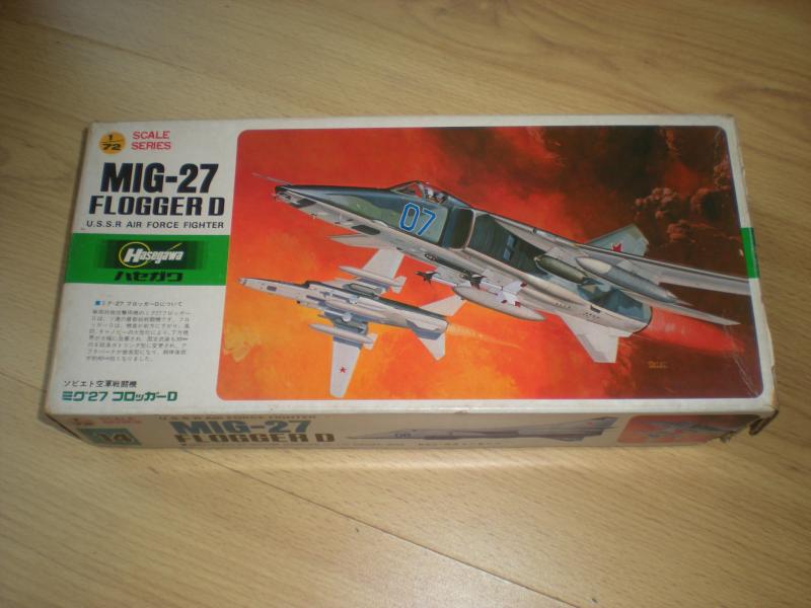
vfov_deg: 37.7
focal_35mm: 38
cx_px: 406
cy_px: 304
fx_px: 890
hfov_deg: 49.0
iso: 64
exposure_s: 1/30
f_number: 3.1
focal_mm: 6.3
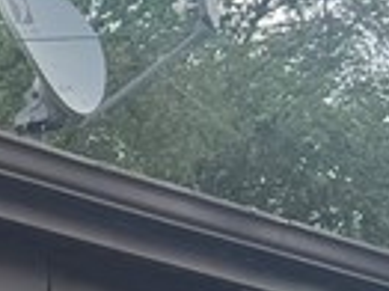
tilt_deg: +3.3
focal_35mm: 204
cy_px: 677
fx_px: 2290
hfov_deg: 7.9
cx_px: -918
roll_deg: +0.1
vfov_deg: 6.9
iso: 50
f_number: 1.5
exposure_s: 1/1209
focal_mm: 5.7
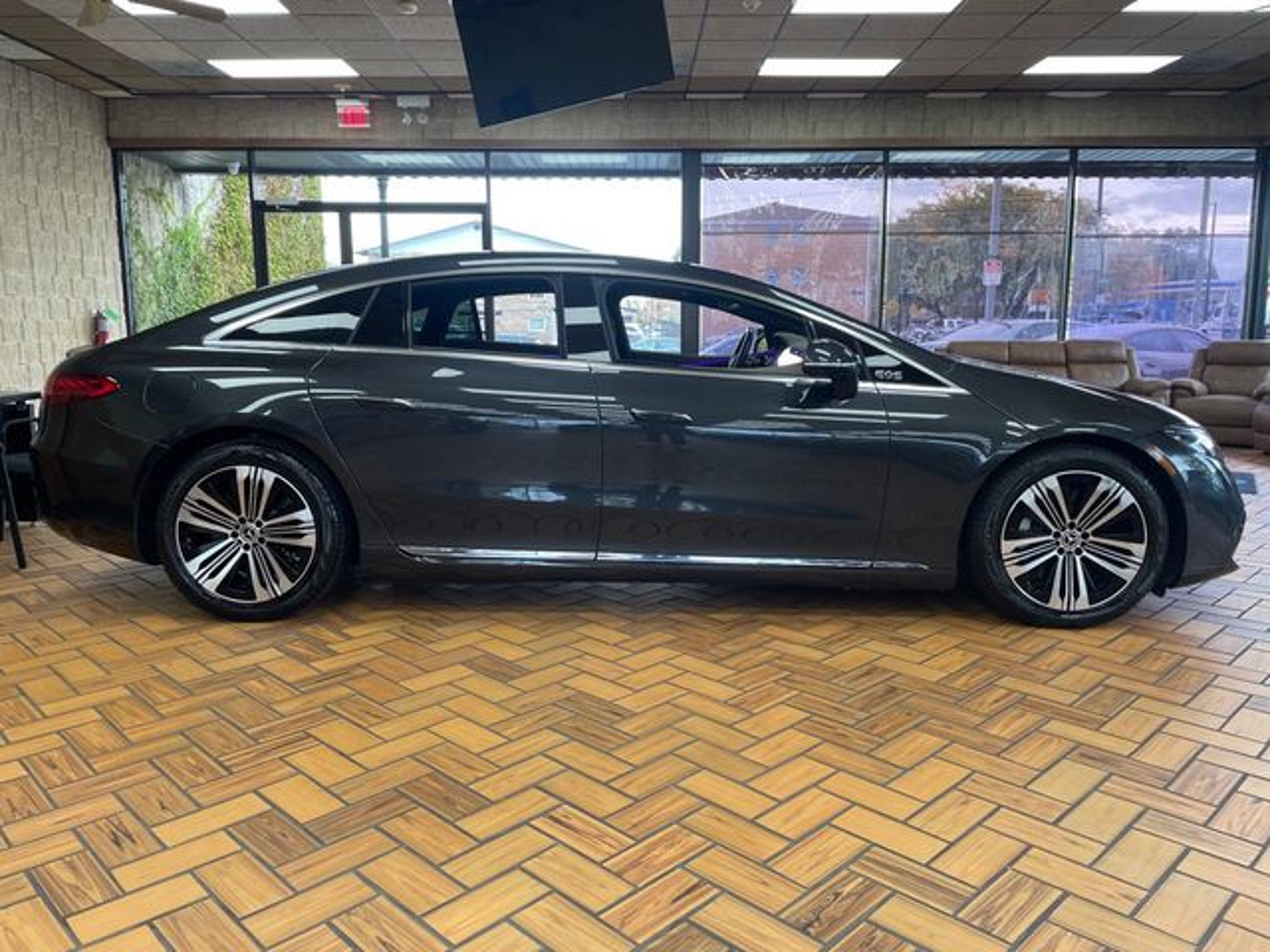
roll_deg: +0.3
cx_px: 635
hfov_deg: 67.3
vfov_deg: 53.1
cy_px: 476
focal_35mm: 26
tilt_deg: -7.9
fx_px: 954
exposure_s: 1/120
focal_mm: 4.2
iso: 80
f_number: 1.6
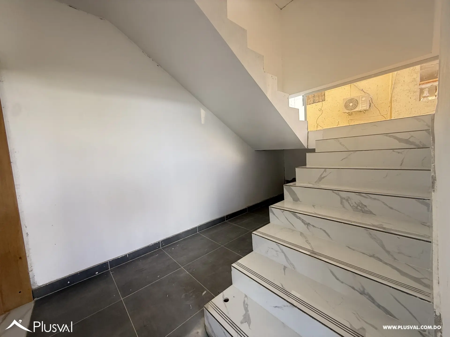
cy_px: 168
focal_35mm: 14
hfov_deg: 102.1
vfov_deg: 85.7
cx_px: 225
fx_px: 182
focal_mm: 2.22
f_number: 2.2
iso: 160
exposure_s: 1/99
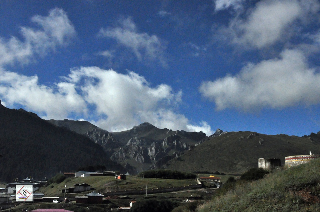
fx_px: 399
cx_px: 160
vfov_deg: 29.8
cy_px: 106
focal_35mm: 45
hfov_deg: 43.7
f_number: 29
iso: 3200
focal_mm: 30
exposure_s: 1/3200
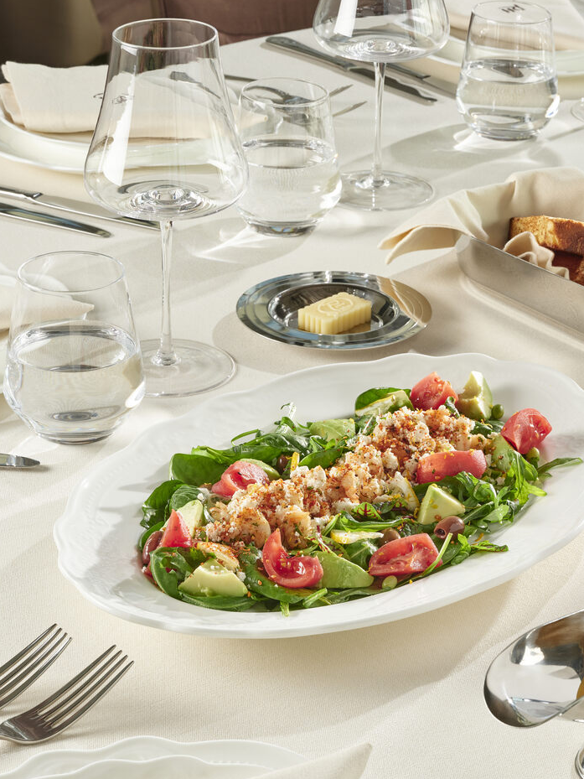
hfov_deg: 14.4
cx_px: 341
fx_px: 2316
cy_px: 350
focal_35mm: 103
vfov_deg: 19.1
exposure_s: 1/125
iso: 800
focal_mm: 110
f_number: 16
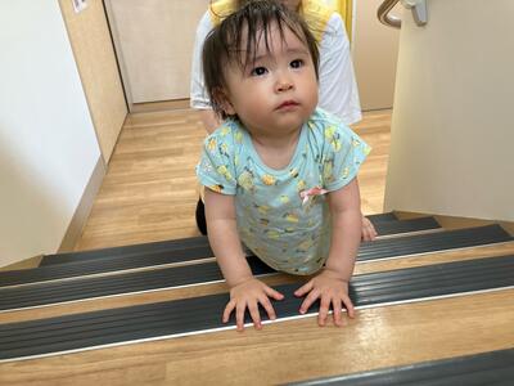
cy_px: 193
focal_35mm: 28
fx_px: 416
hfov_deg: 63.4
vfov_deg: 49.7
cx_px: 257
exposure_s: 1/60
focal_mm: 3.99
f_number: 1.8
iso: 160
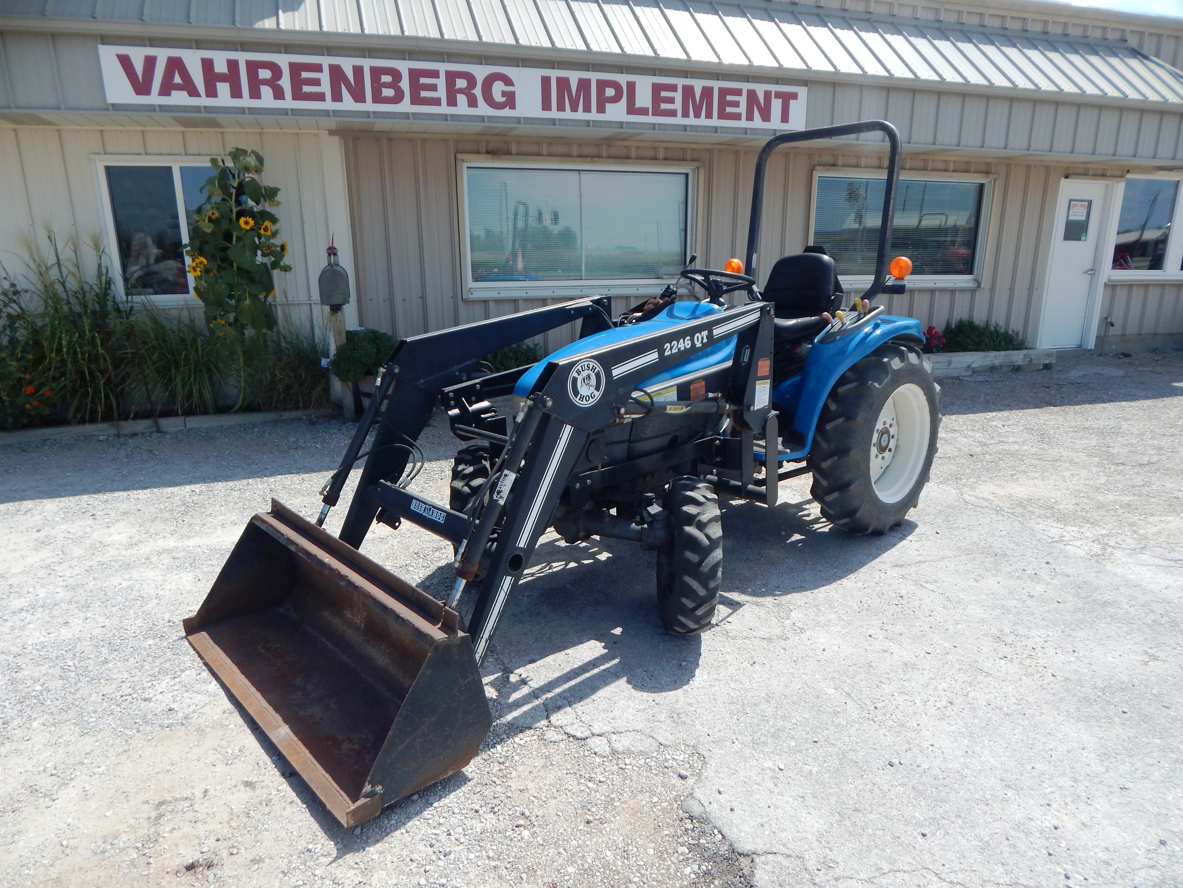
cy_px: 444
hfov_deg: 76.4
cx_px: 592
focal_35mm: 22
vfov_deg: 61.1
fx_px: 752
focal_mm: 4
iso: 125
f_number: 6
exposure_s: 1/400
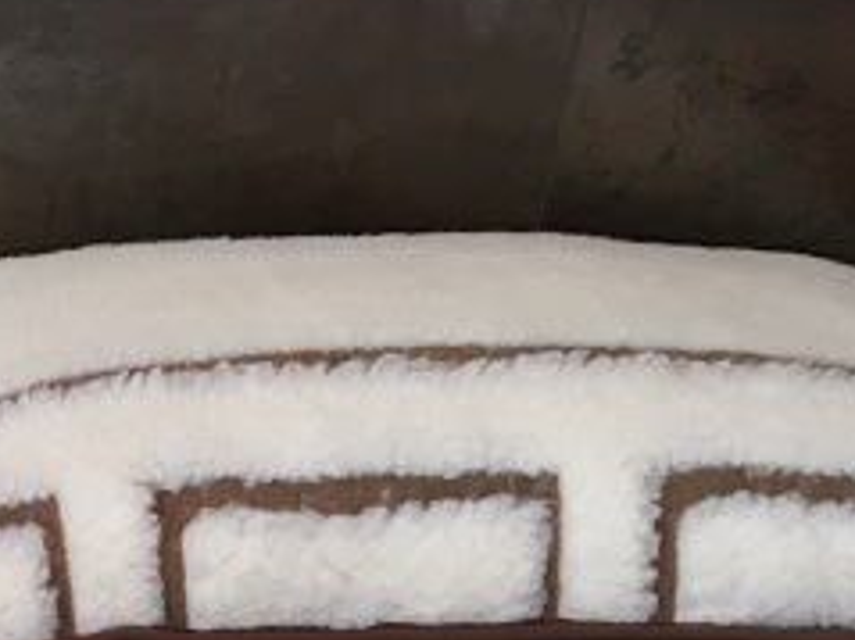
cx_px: -157
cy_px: 962
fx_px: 2395
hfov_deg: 19.2
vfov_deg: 14.2
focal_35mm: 97
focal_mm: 4.15
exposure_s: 1/33
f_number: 2.2
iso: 32
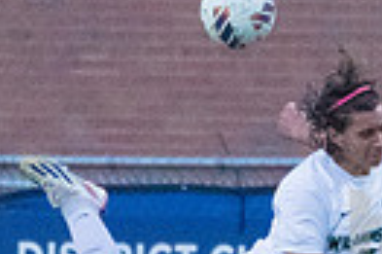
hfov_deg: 0.8
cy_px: 295
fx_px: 26060
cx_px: 437
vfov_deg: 0.6
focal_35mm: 2459
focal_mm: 370
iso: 6400
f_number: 5.6
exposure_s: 1/2000
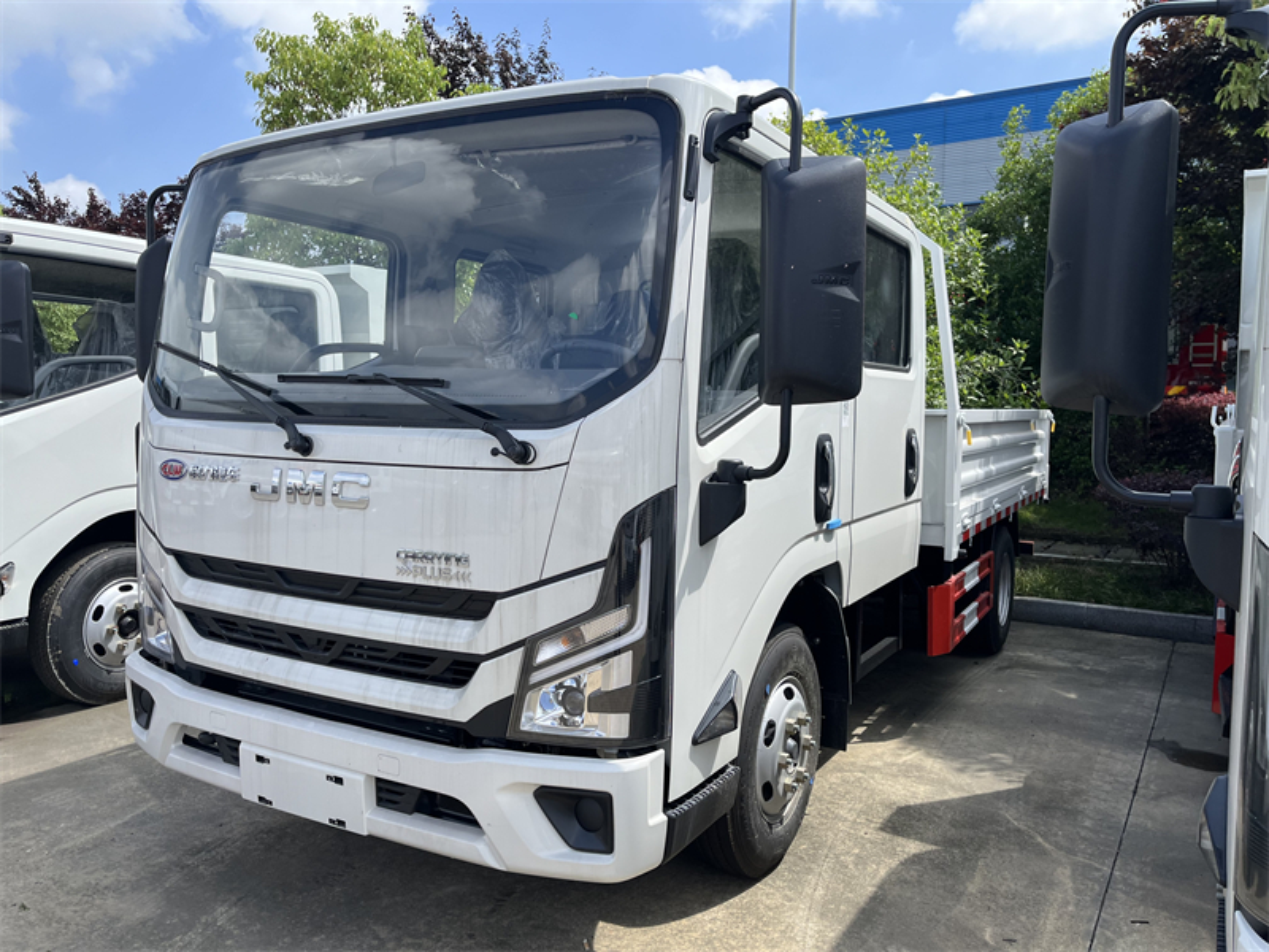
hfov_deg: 67.3
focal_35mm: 26
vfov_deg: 53.1
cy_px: 476
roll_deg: -0.6
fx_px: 953
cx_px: 634
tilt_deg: -3.9
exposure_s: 1/1923
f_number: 1.6
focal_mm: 5.1
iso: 50
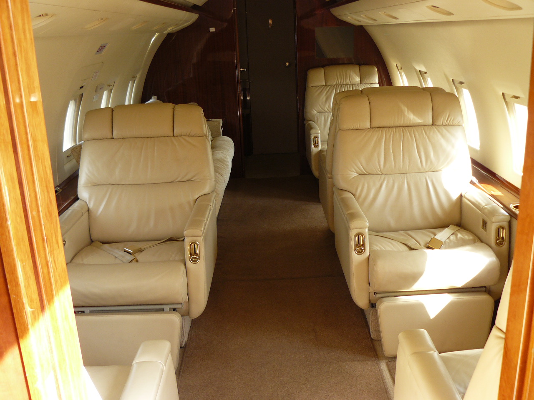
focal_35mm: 36
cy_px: 200
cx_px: 267
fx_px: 555
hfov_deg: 51.4
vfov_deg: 39.7
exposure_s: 1/30
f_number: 2.8
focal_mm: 6
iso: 100
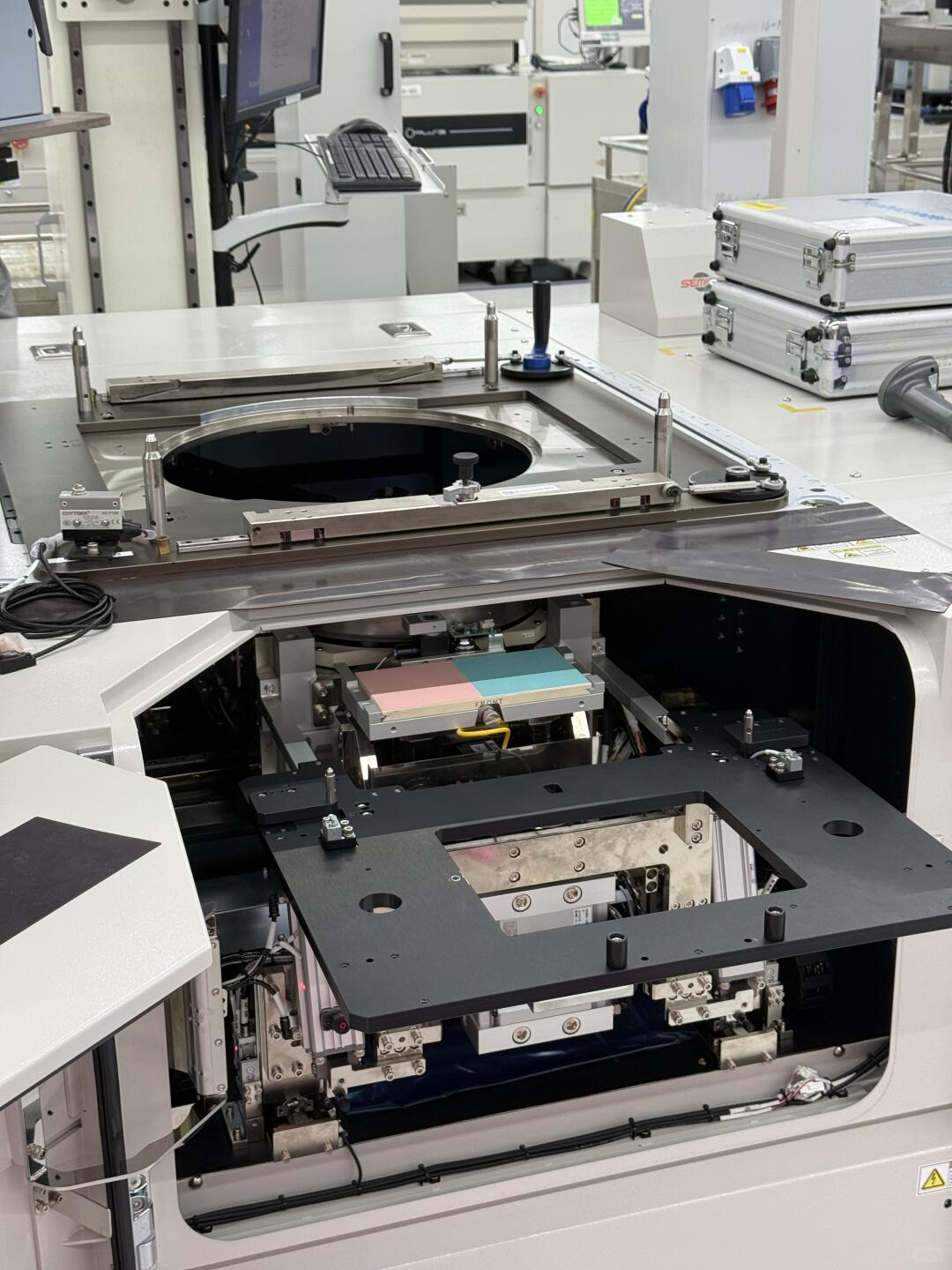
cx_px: 476
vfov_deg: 39.7
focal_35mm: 48
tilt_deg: -19.4
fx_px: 1760
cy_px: 635
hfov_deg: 30.3
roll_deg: +0.0
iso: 100
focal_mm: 6.76
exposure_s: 1/60
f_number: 1.78
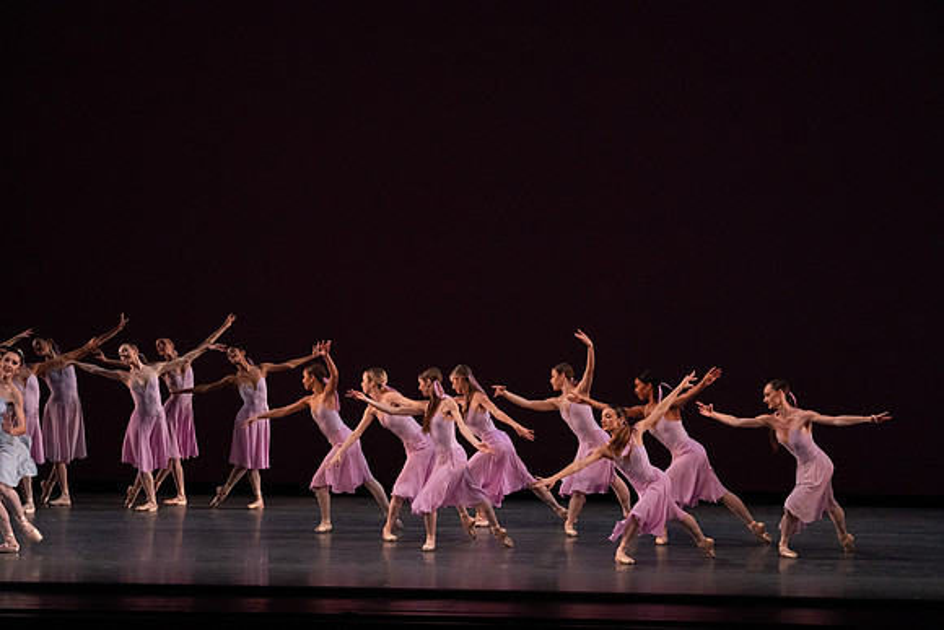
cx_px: 472
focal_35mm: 122
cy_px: 315
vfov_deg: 11.2
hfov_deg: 16.8
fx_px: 3200
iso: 12800
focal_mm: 122
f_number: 13
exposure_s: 1/400
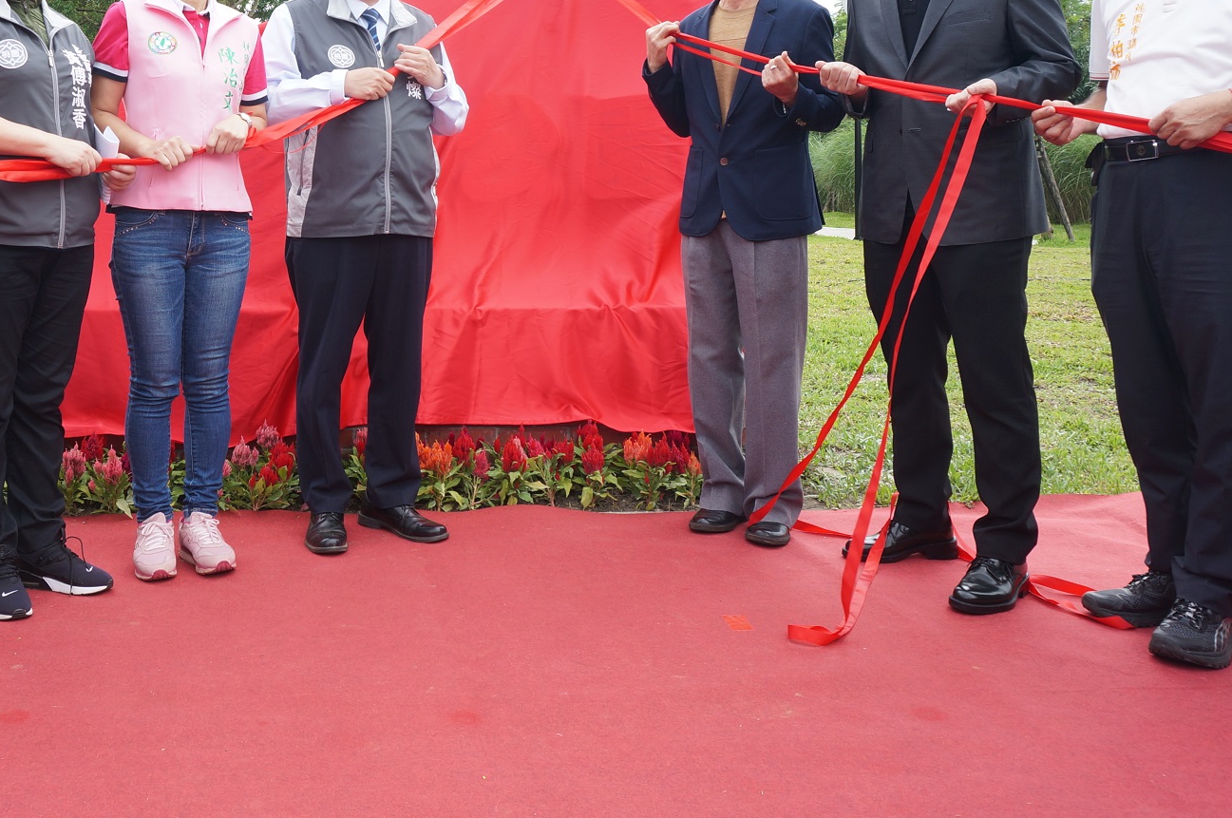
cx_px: 332
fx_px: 1264
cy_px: 197
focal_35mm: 37
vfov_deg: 35.0
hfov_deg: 50.2
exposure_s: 1/60
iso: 100
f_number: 6.3
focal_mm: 16
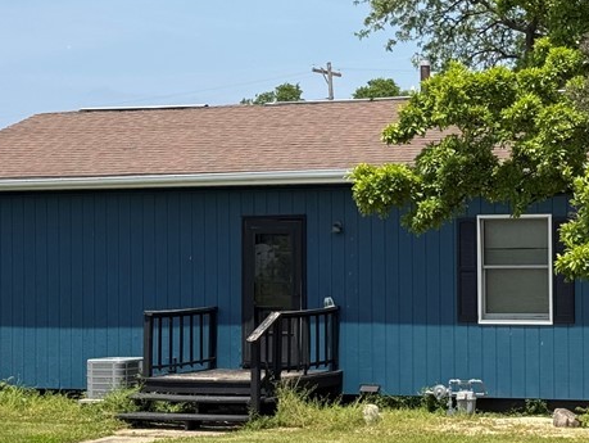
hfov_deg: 18.1
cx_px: 513
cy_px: 213
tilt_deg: +1.9
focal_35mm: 107
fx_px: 1822
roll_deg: +0.8
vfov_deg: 13.9
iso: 80
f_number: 1.78
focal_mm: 6.76
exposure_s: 1/4329
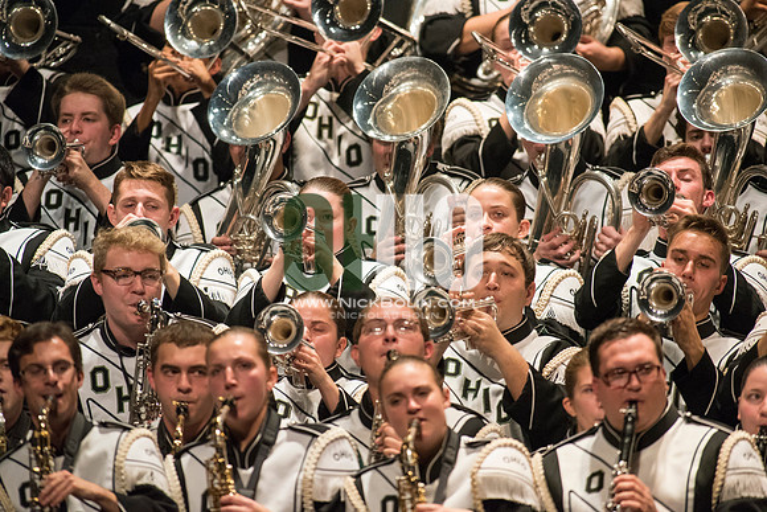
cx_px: 384
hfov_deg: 3.4
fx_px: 12786
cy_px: 256
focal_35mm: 600
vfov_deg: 2.3
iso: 4000
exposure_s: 1/320
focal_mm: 600
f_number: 5.6
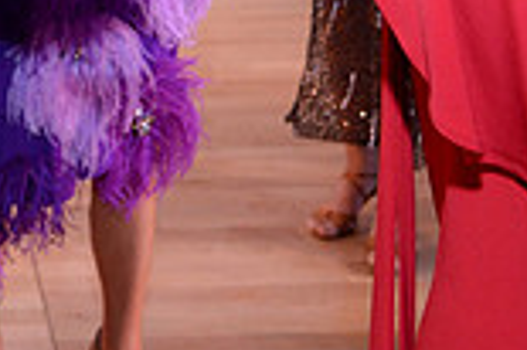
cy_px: -309
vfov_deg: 9.8
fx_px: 1916
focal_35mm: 131
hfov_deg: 15.1
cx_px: -114
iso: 1250
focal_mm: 35
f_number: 4.5
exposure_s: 1/250
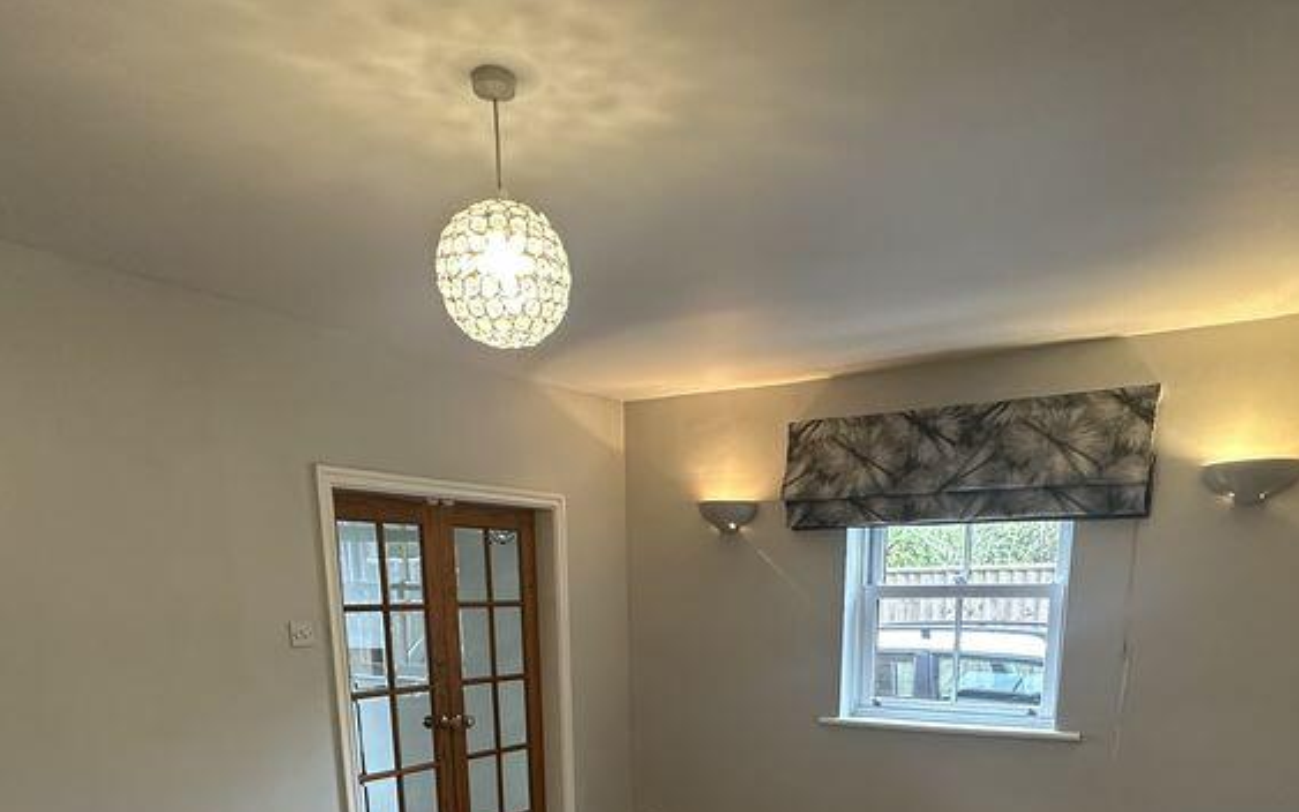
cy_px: 842
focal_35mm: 27
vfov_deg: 39.6
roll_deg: +1.0
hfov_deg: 68.3
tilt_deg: -15.5
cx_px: 699
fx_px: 956
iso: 250
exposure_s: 1/50
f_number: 2.2
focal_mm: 2.22
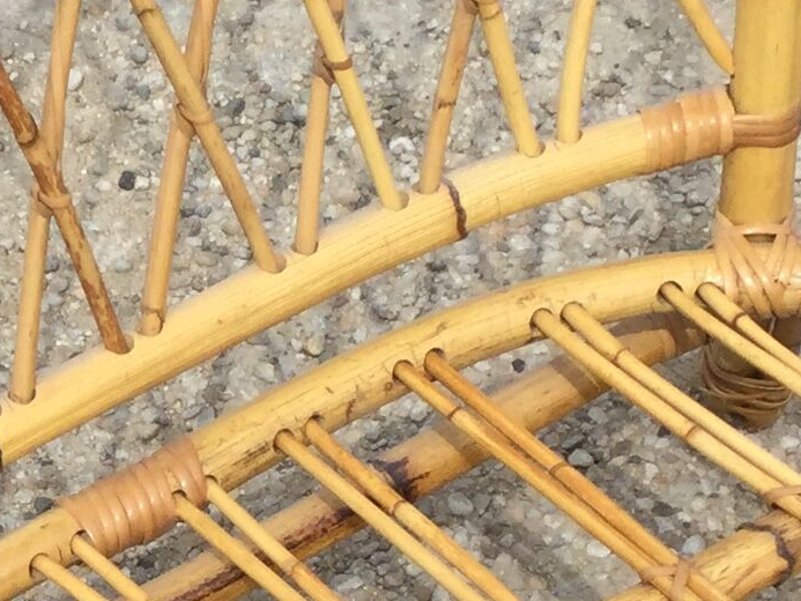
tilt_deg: -51.0
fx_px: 3379
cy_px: 703
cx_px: -13
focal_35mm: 146
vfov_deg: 10.0
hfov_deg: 13.3
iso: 25
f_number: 2.4
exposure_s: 1/994
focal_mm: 3.3
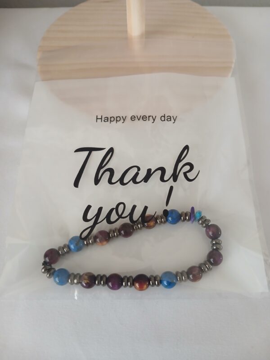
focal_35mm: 27
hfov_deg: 51.4
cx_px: 135
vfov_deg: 65.3
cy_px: 180
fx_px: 281
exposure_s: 1/33.3
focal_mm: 3.98
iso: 250
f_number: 1.8
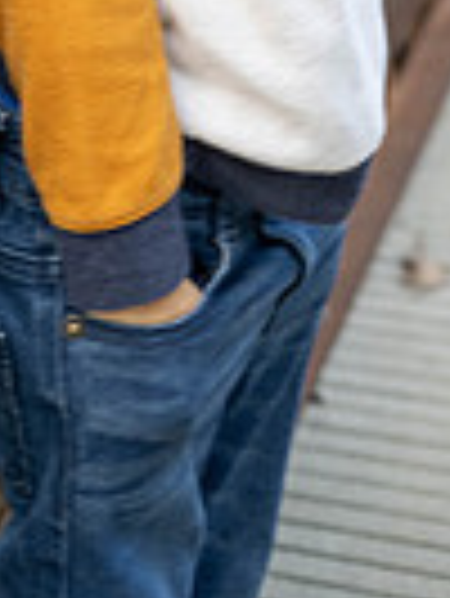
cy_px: -405
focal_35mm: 114
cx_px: 274
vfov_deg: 15.4
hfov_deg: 13.0
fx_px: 1973
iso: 160
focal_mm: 35
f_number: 2.8
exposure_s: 1/125
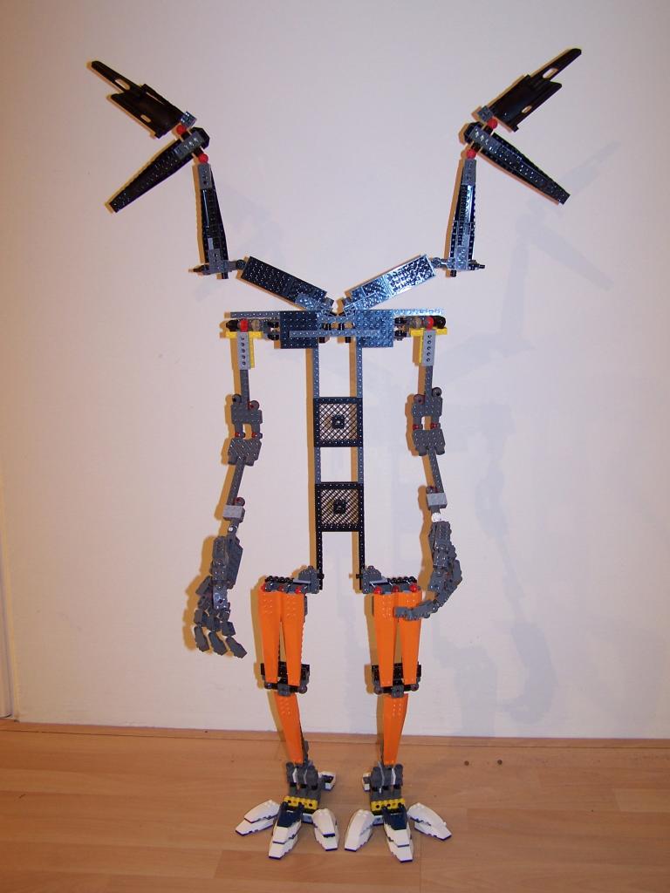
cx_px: 335
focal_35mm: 38
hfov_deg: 37.7
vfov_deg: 49.0
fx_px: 981
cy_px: 446
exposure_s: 1/2
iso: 80
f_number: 2.8
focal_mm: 6.3
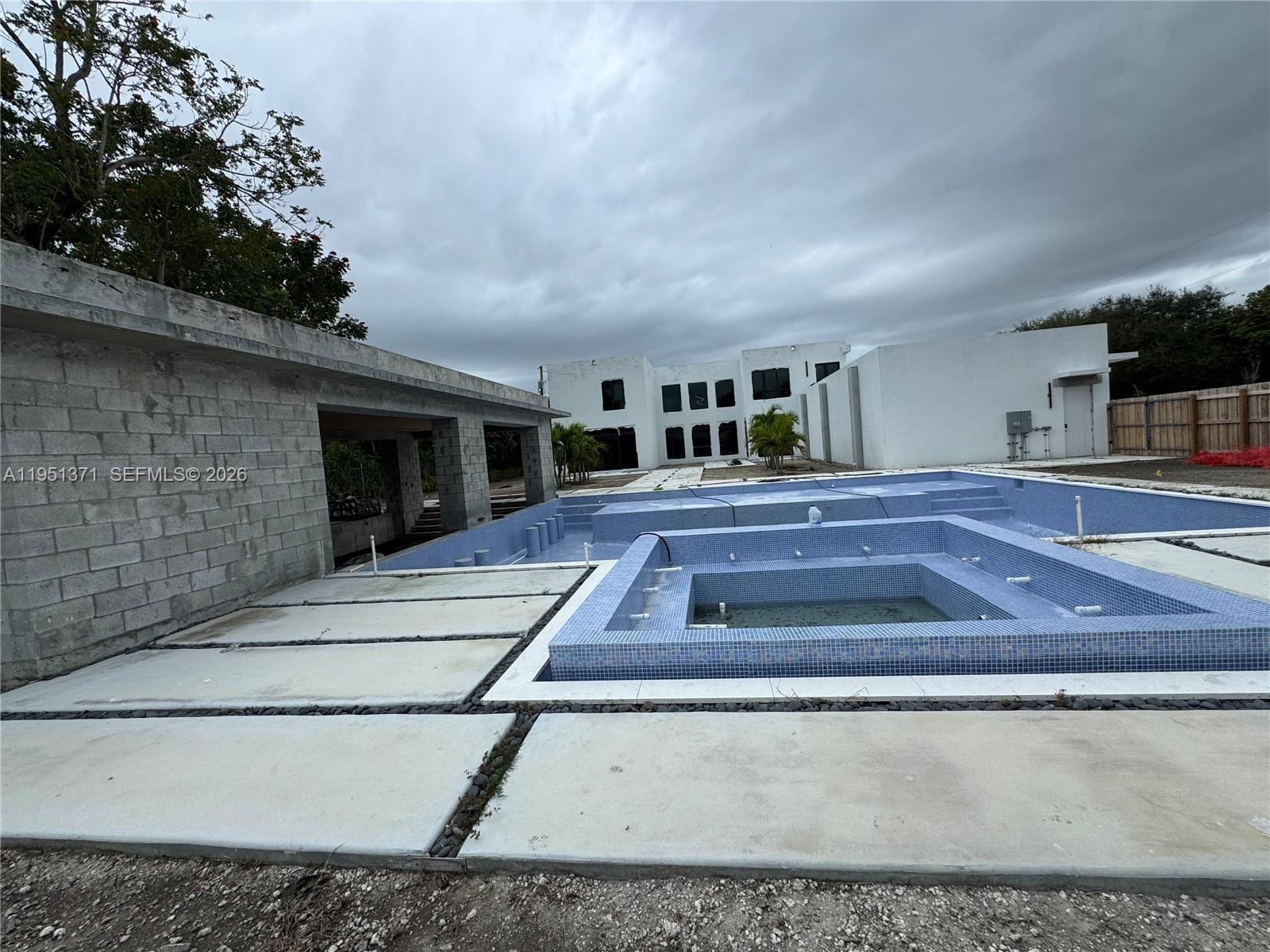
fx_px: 514
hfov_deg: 102.1
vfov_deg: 85.7
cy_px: 476
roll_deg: +4.8
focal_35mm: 14
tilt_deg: -2.3
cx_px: 635
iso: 50
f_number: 2.2
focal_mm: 2.22
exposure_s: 1/944
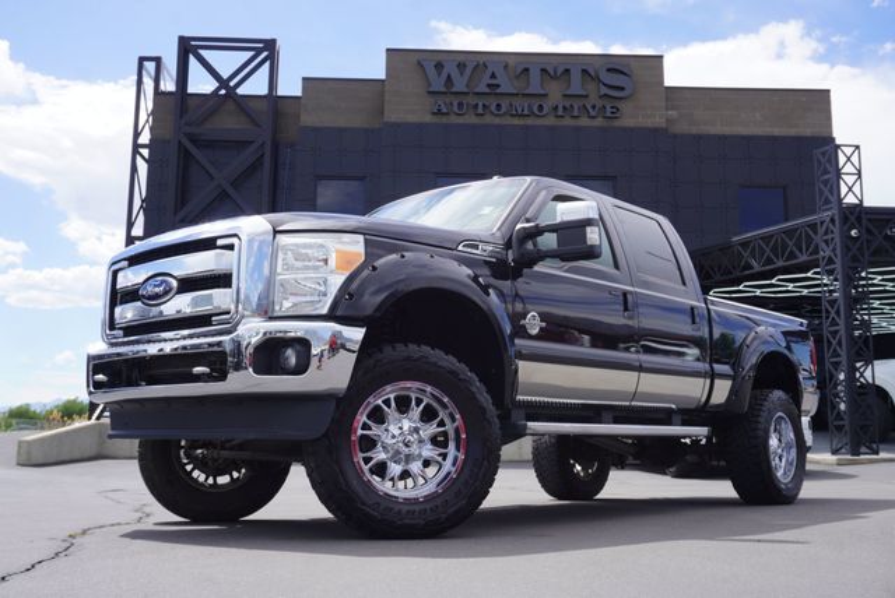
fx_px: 933
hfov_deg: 51.2
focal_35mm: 38
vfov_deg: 35.6
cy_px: 299
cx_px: 448
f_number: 10
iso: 100
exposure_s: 1/125
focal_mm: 25
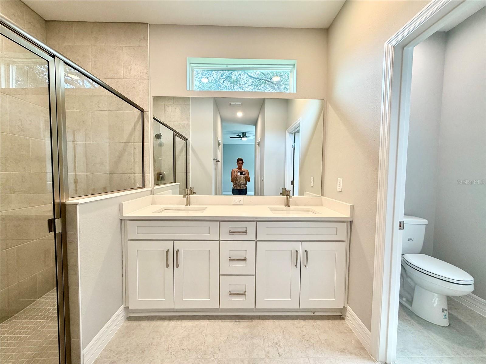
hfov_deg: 102.1
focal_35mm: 14
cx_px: 243
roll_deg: -0.9
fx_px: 197
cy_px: 182
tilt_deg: -3.3
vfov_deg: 85.7
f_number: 2.2
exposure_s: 1/120
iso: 160
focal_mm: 2.22
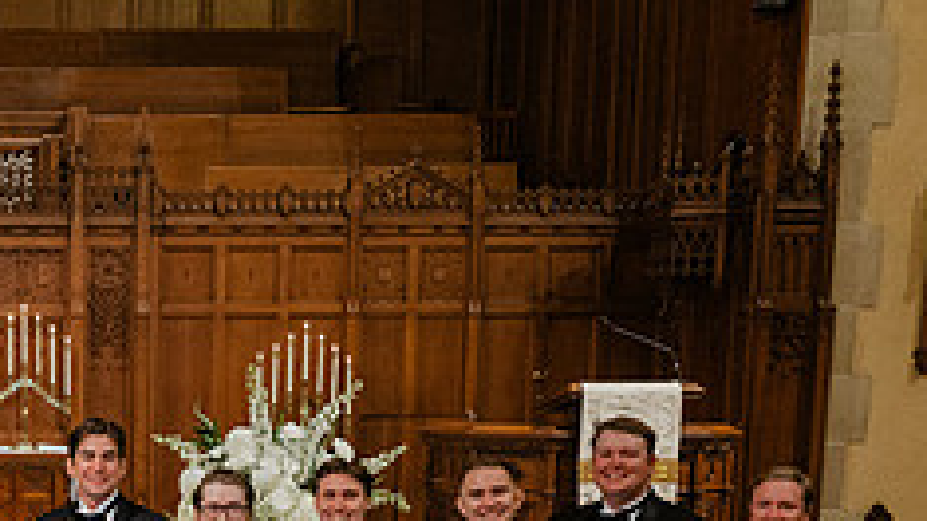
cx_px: -52
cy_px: 605
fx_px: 1597
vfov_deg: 17.7
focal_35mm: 65
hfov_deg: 29.6
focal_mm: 24
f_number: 2.8
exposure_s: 1/160
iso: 2000
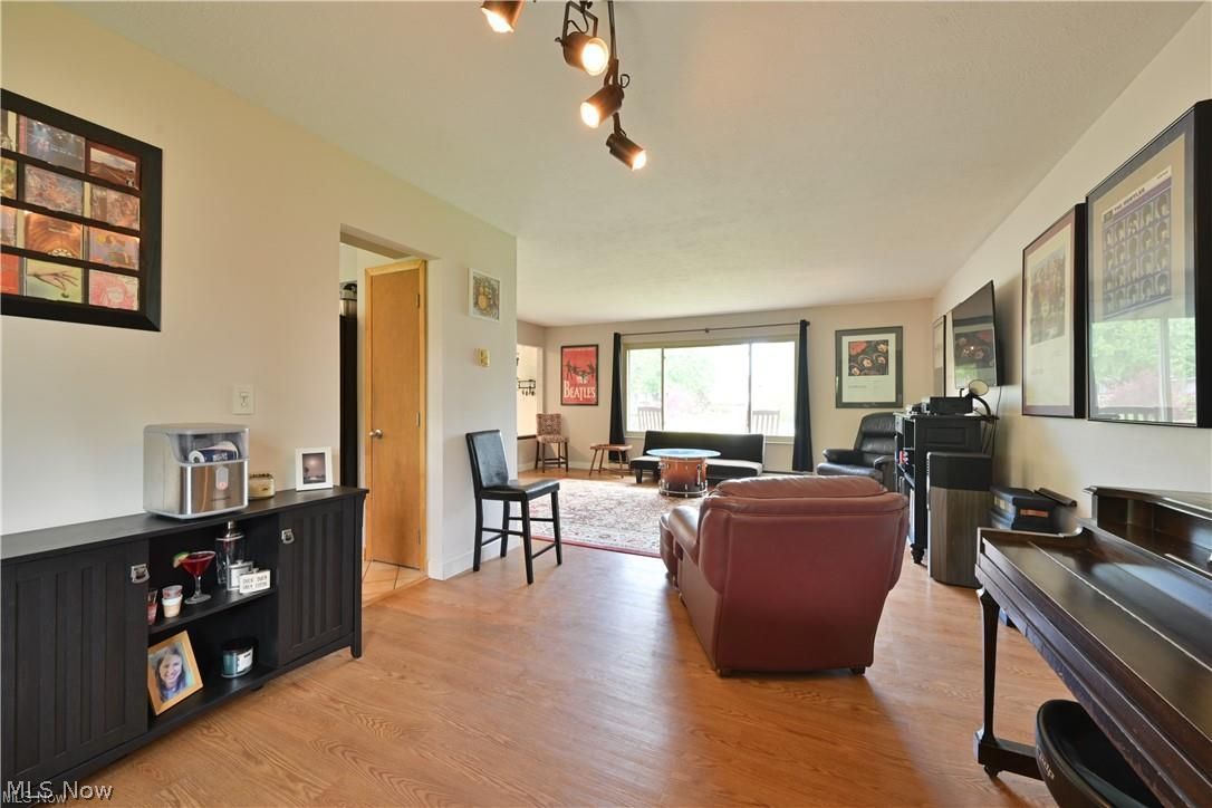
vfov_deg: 81.2
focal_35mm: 14
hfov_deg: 104.3
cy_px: 404
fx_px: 471
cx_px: 606
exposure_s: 1/3
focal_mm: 14
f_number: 9
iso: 400
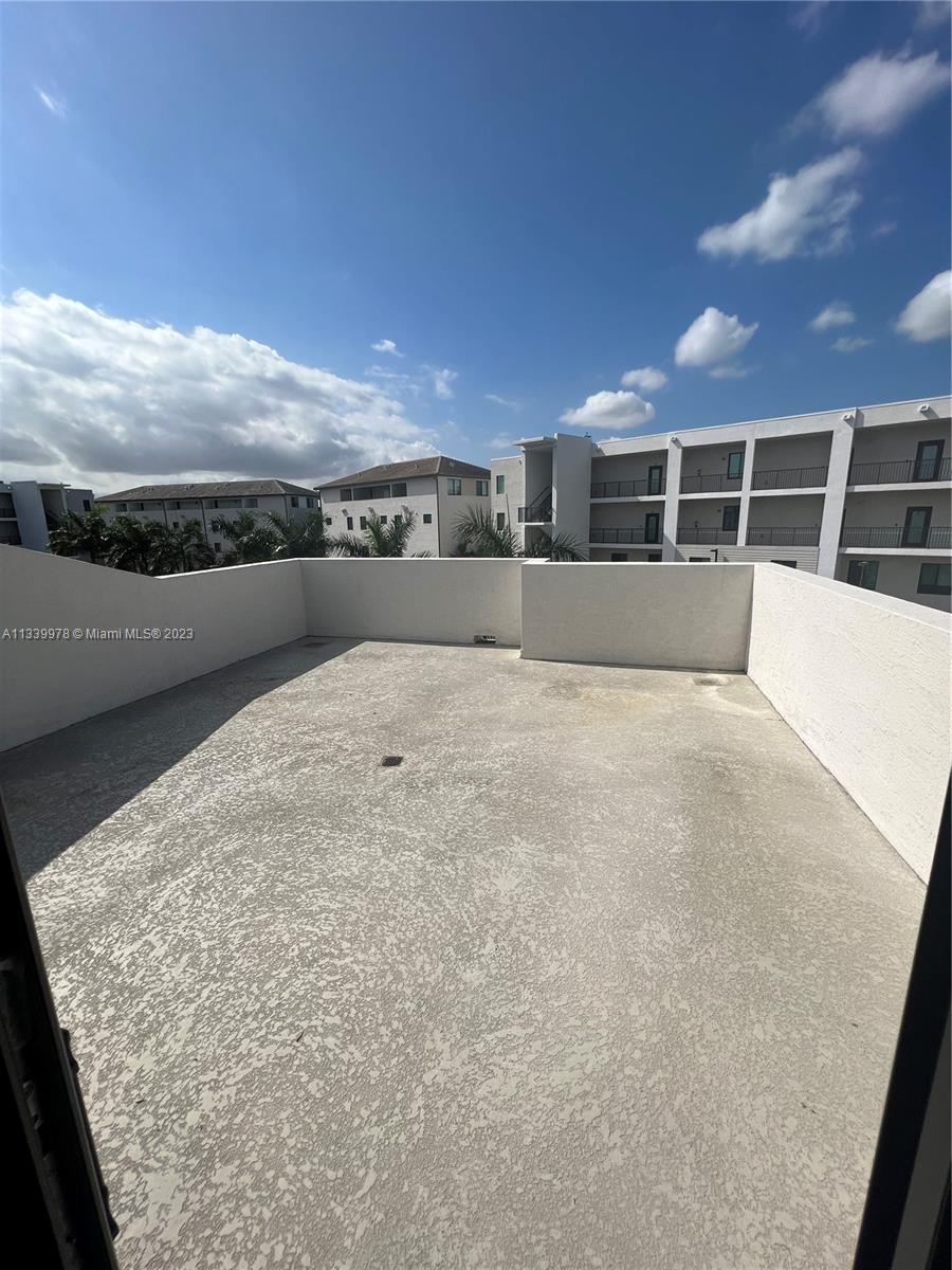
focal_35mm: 13
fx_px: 477
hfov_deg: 89.9
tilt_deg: -12.9
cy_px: 635
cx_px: 476
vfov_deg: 106.2
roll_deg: -0.3
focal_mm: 1.57
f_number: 1.8
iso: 32
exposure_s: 1/4065
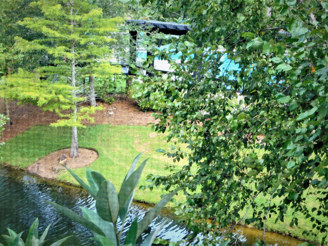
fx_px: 625
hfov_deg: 29.4
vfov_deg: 22.3
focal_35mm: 66
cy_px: 123
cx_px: 164
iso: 125
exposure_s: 1/125
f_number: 4.2
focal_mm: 11.7
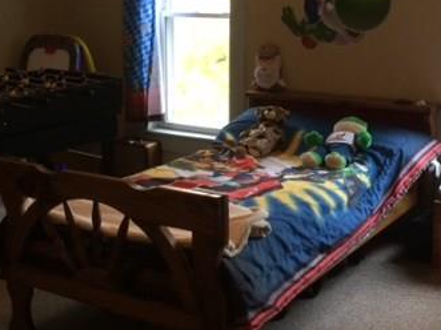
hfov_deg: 33.2
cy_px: 109
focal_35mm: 58
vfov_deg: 25.1
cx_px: 217
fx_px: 739
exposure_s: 1/30
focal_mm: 4.12
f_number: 2.2
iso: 160
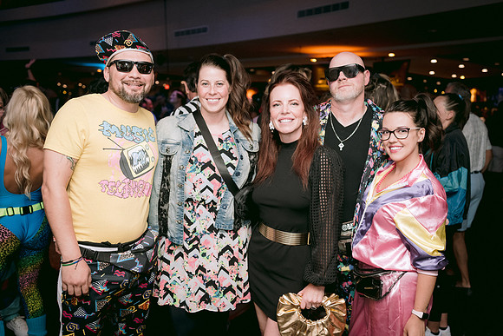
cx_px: 252
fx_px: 489
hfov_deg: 54.4
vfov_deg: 37.9
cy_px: 168
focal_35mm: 35
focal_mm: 35
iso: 1600
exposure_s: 1/160
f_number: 2.8
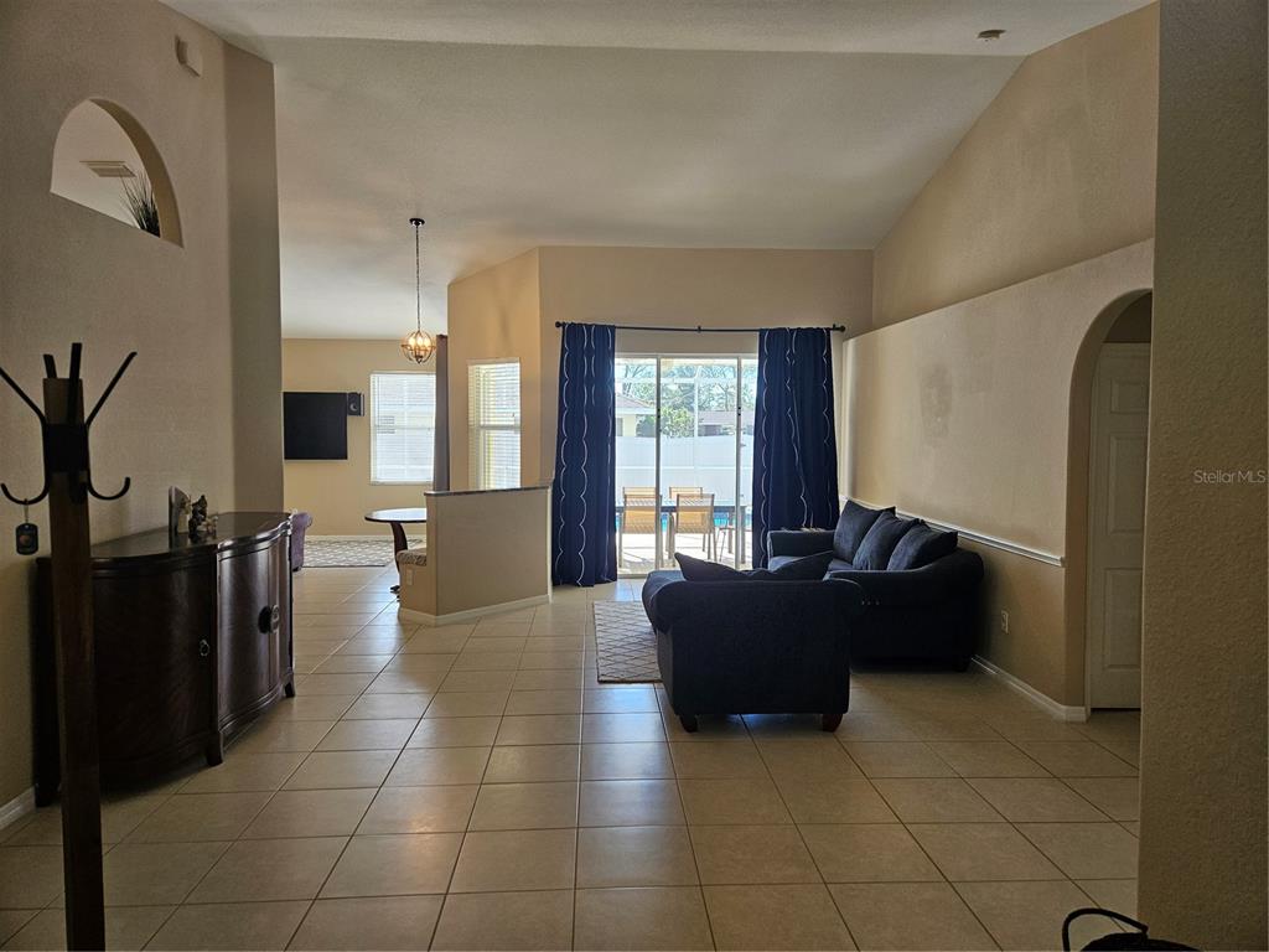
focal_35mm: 23
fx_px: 843
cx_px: 634
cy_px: 476
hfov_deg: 73.9
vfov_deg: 58.9
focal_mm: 5.4
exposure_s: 1/120
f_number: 1.8
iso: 125
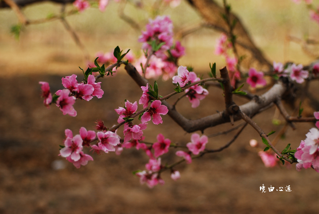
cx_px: 160
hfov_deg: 19.4
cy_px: 107
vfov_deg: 13.1
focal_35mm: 105
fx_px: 932
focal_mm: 70
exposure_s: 1/320
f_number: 4.5
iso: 100
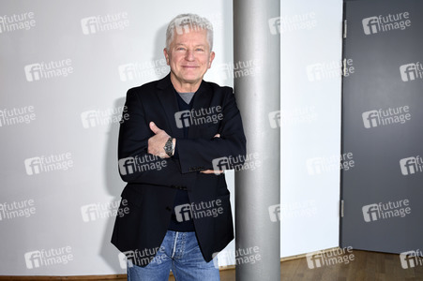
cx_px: 212
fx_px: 423
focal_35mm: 36
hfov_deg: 53.2
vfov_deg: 36.8
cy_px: 140
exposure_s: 1/125
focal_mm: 24
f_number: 4.5
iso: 125
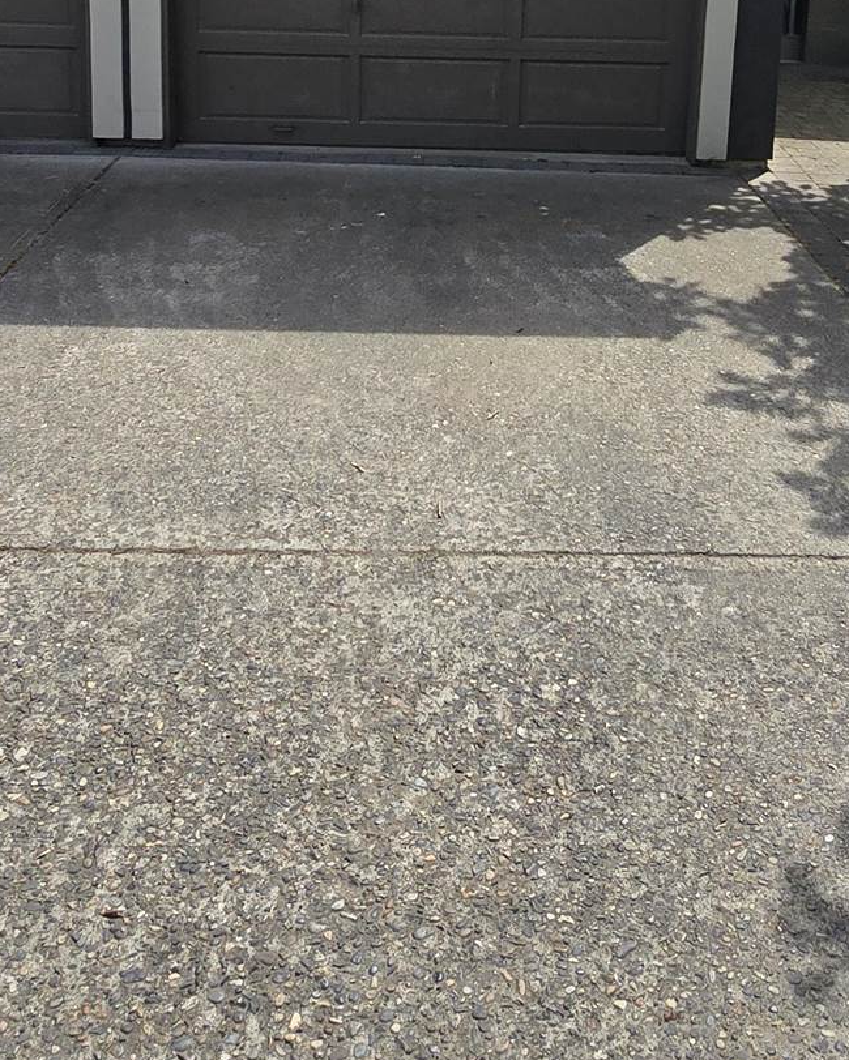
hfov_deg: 41.0
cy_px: 95
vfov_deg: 45.3
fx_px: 1130
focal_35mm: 36
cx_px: 498
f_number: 2.2
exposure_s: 1/2531
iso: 50
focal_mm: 2.2
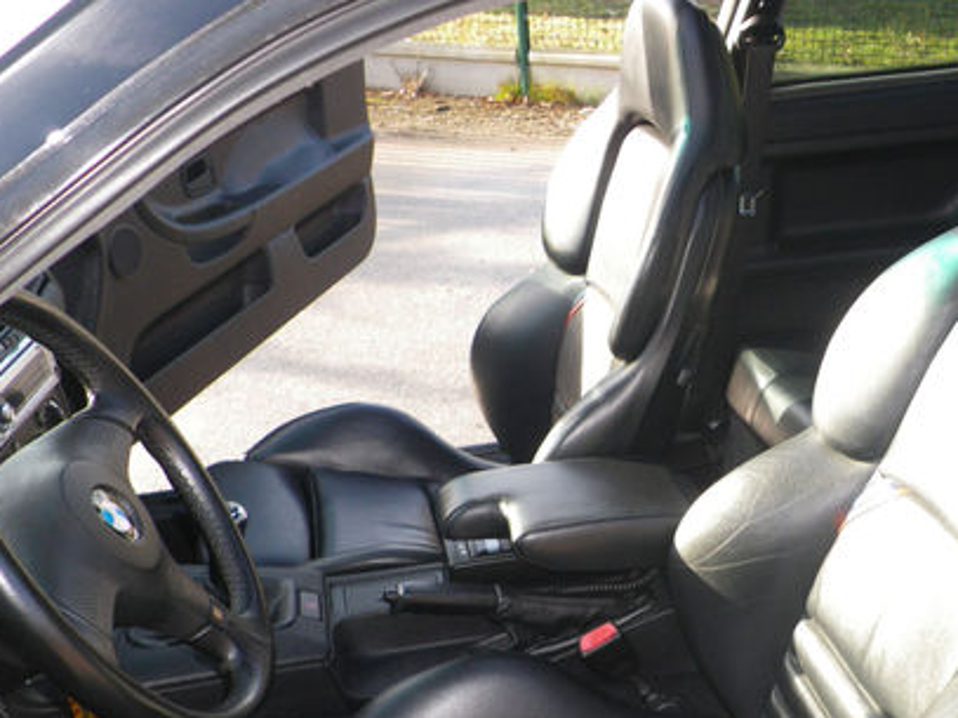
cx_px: 699
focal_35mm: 44
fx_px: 1217
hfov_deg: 41.9
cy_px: 558
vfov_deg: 32.1
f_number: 2.6
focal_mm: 4.9
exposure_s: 1/125
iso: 80
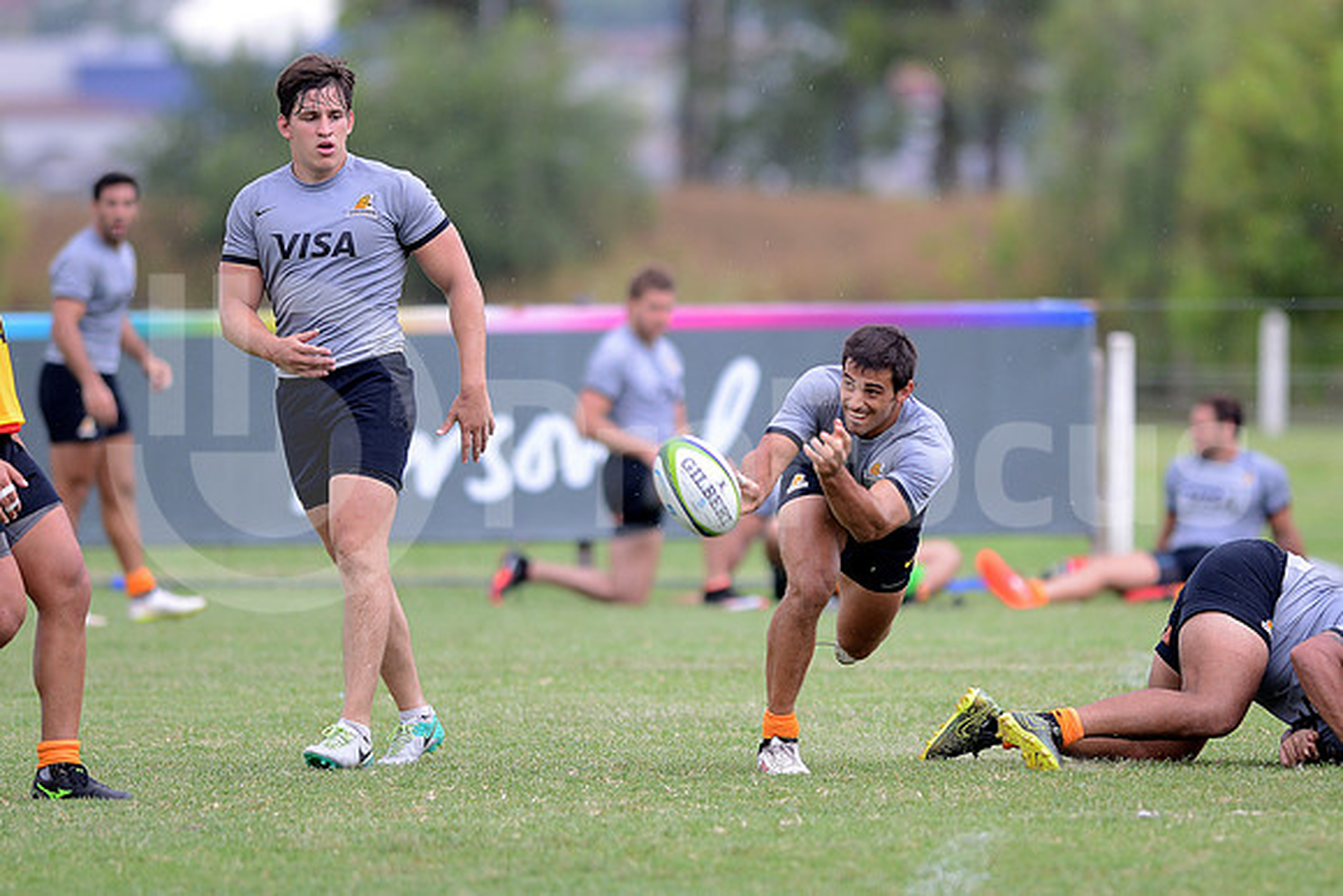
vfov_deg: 4.6
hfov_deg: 6.9
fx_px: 11194
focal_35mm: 300
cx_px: 672
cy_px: 448
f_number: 2.8
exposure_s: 1/800
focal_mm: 300
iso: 400
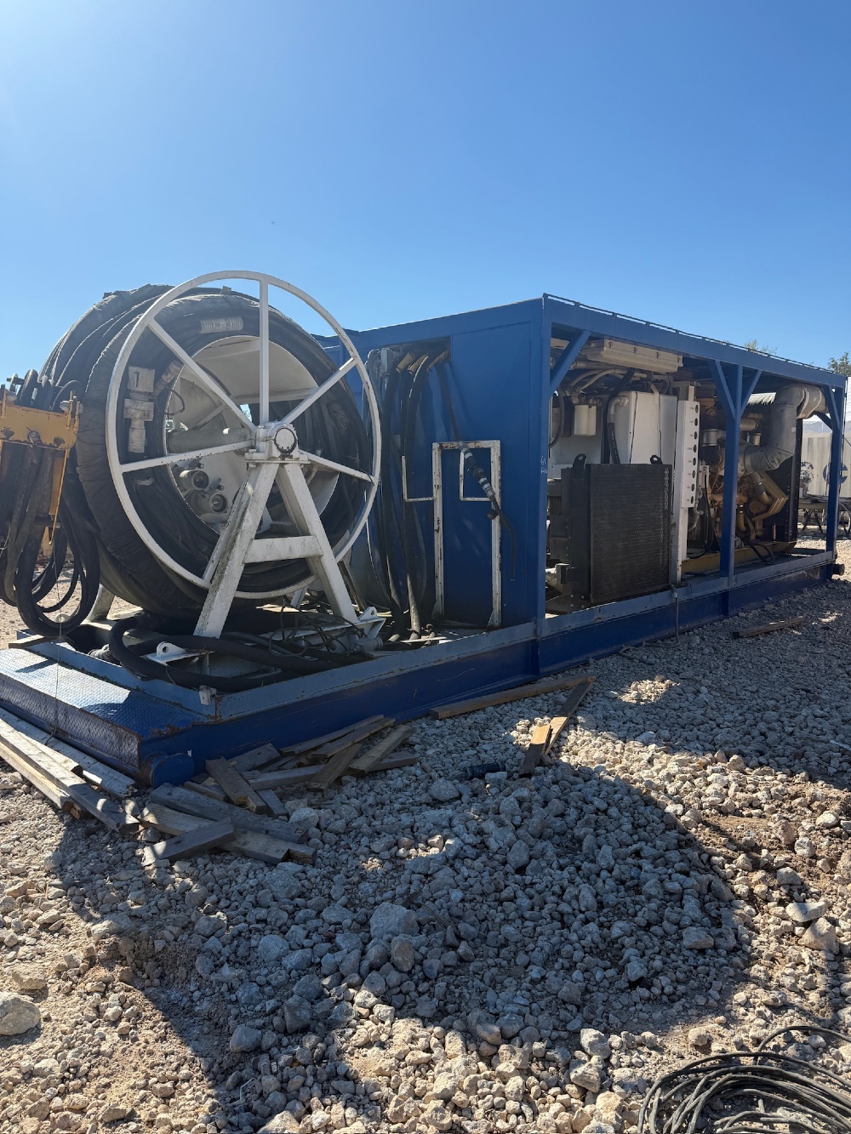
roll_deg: +0.3
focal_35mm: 24
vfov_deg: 71.6
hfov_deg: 56.8
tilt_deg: -6.7
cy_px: 567
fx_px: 787
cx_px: 426
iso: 80
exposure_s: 1/3584
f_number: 1.78
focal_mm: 6.76
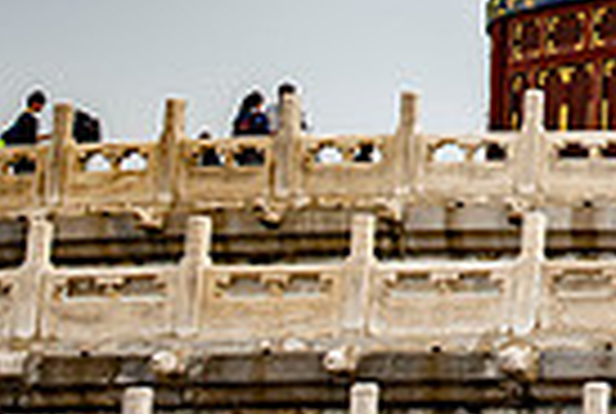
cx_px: 1156
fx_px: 3618
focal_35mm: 211
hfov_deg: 9.2
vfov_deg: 6.4
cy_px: -326
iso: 100
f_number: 7.1
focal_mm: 50
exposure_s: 1/400
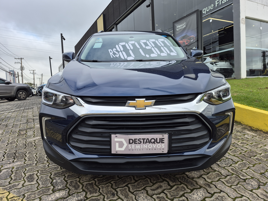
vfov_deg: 58.9
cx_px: 134
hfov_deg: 73.9
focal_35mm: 23
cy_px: 100
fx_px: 178
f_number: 1.8
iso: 25
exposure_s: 1/676
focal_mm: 5.4
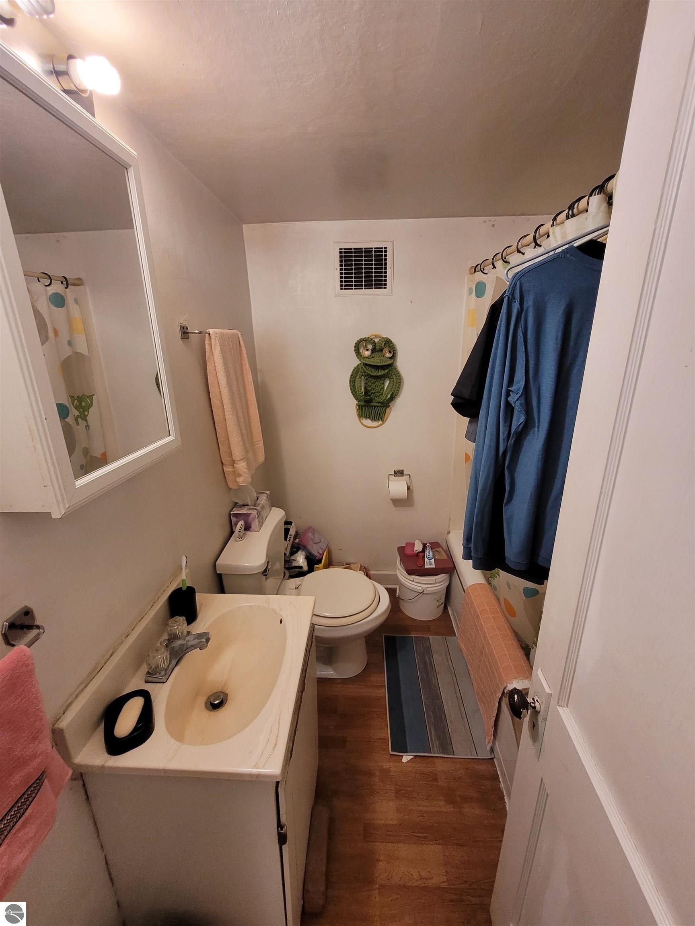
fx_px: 348
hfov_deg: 89.9
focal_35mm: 13
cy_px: 463
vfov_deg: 106.2
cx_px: 348
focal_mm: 1.74
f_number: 2.2
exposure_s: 1/60
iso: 250
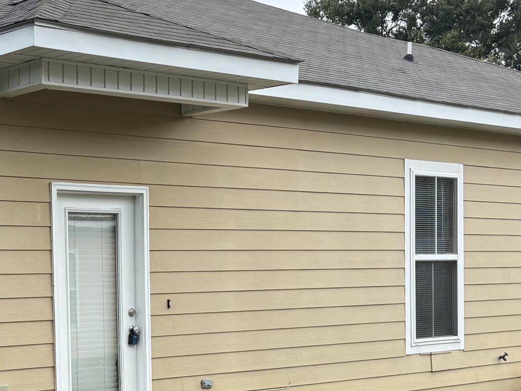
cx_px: 14
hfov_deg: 26.1
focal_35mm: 71
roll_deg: +1.9
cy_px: 325
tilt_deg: -3.3
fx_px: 1068
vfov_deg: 20.4
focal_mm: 5.96
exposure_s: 1/1263
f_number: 1.6
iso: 64
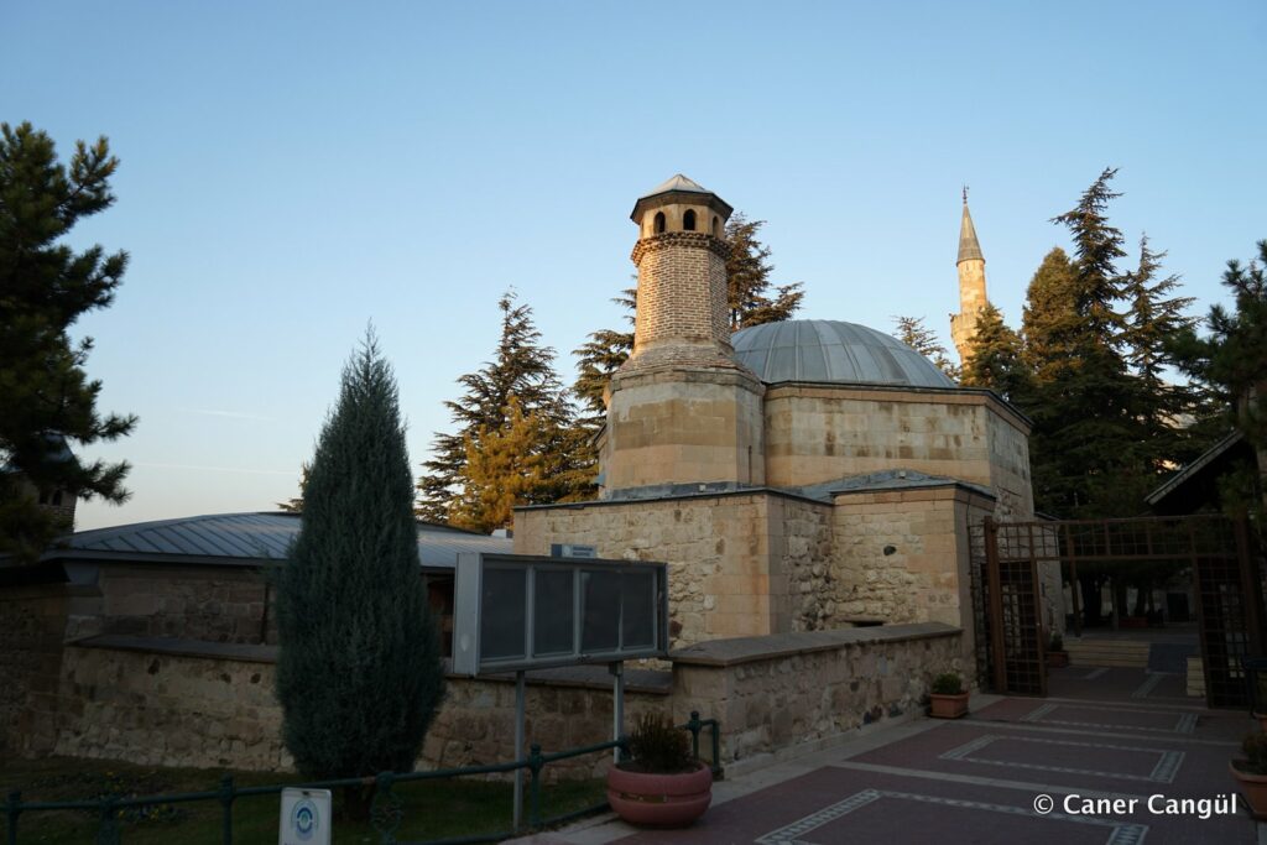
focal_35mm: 24
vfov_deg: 53.1
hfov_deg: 73.7
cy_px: 422
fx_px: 845
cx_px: 634
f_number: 5.6
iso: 100
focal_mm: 24
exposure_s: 1/125
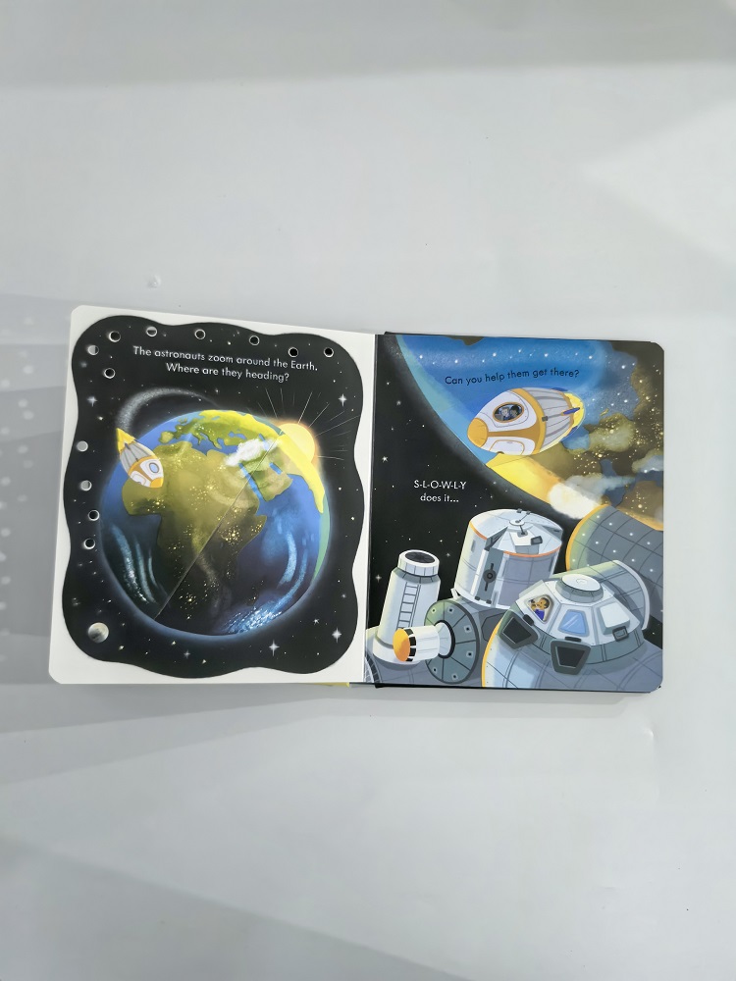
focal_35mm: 27
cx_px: 368
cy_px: 490
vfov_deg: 65.3
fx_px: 765
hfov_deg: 51.4
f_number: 1.4
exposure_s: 1/33.3
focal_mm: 5.75
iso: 500
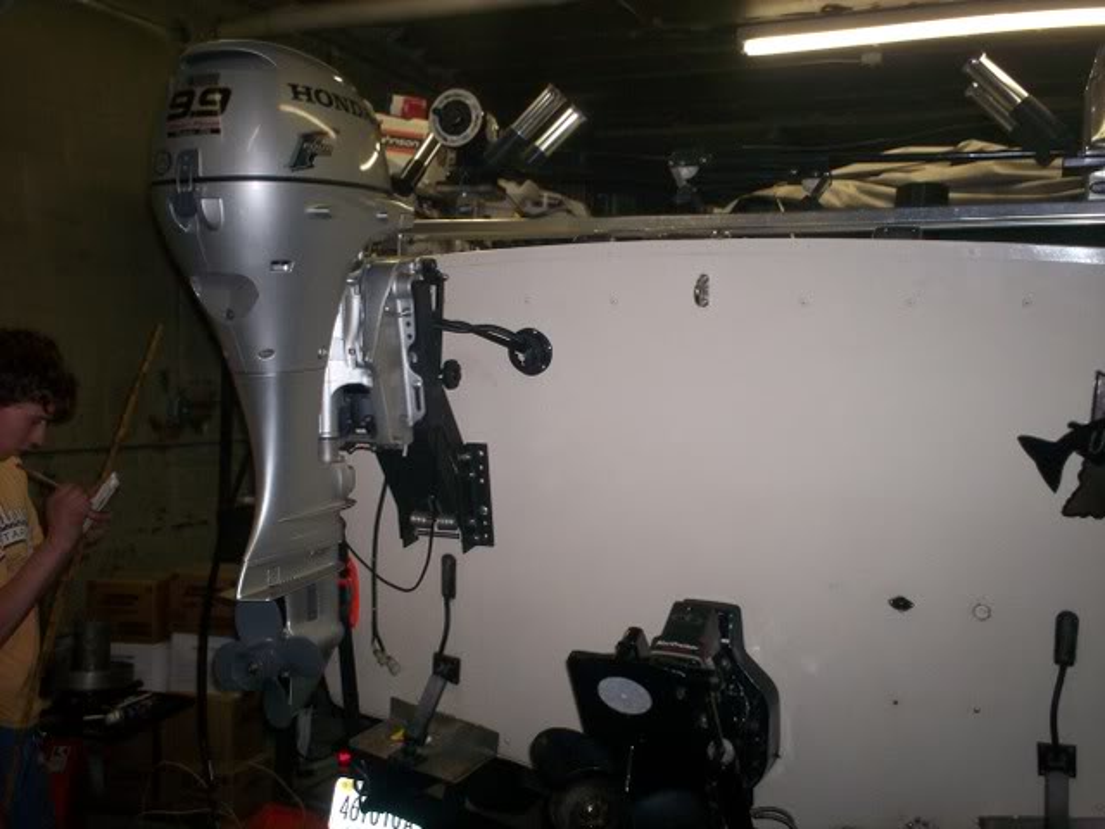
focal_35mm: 36
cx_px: 552
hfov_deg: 51.4
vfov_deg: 39.7
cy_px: 414
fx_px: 1149
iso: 140
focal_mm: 6
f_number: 4.5
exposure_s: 1/60
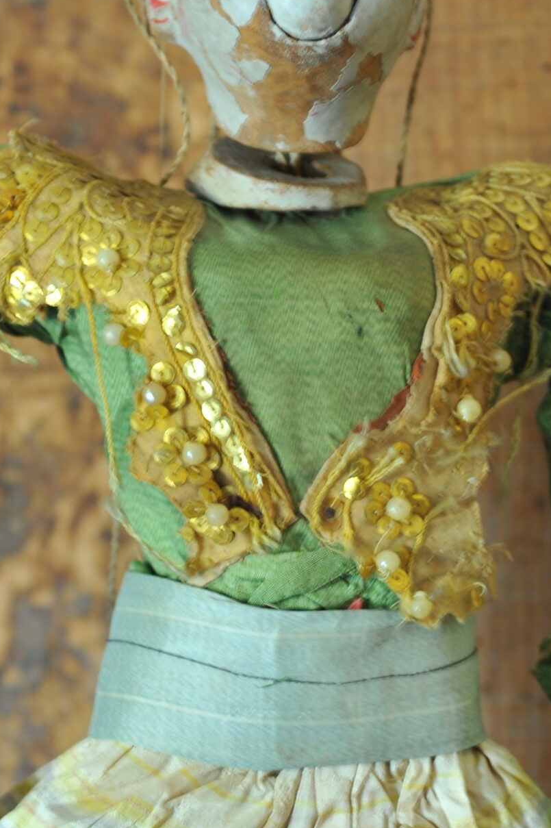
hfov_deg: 5.4
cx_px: 210
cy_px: 419
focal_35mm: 254
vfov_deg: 8.1
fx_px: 5836
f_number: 4.5
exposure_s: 1/3
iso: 200
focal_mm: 120
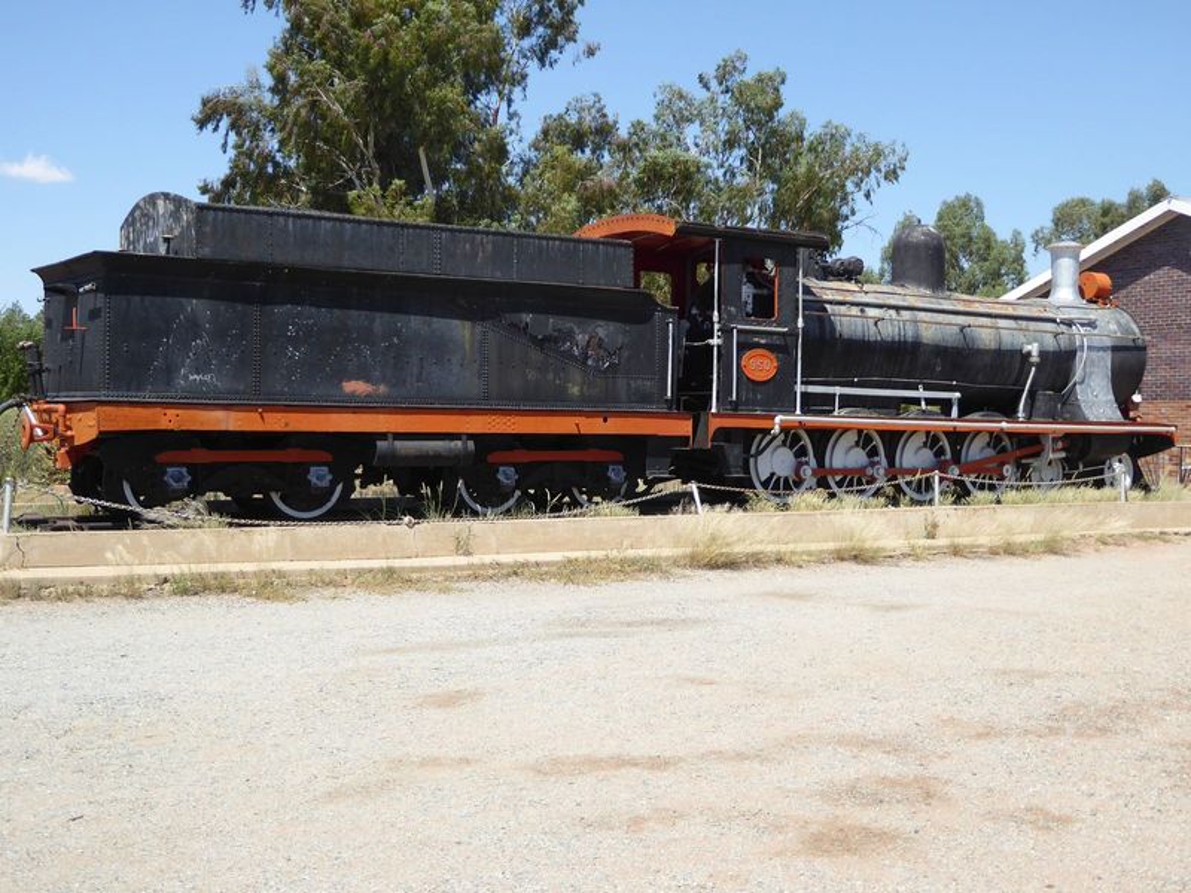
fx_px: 1583
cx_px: 596
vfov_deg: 31.5
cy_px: 446
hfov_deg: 41.2
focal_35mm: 46
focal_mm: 7.8
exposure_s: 1/500
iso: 80
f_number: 3.9
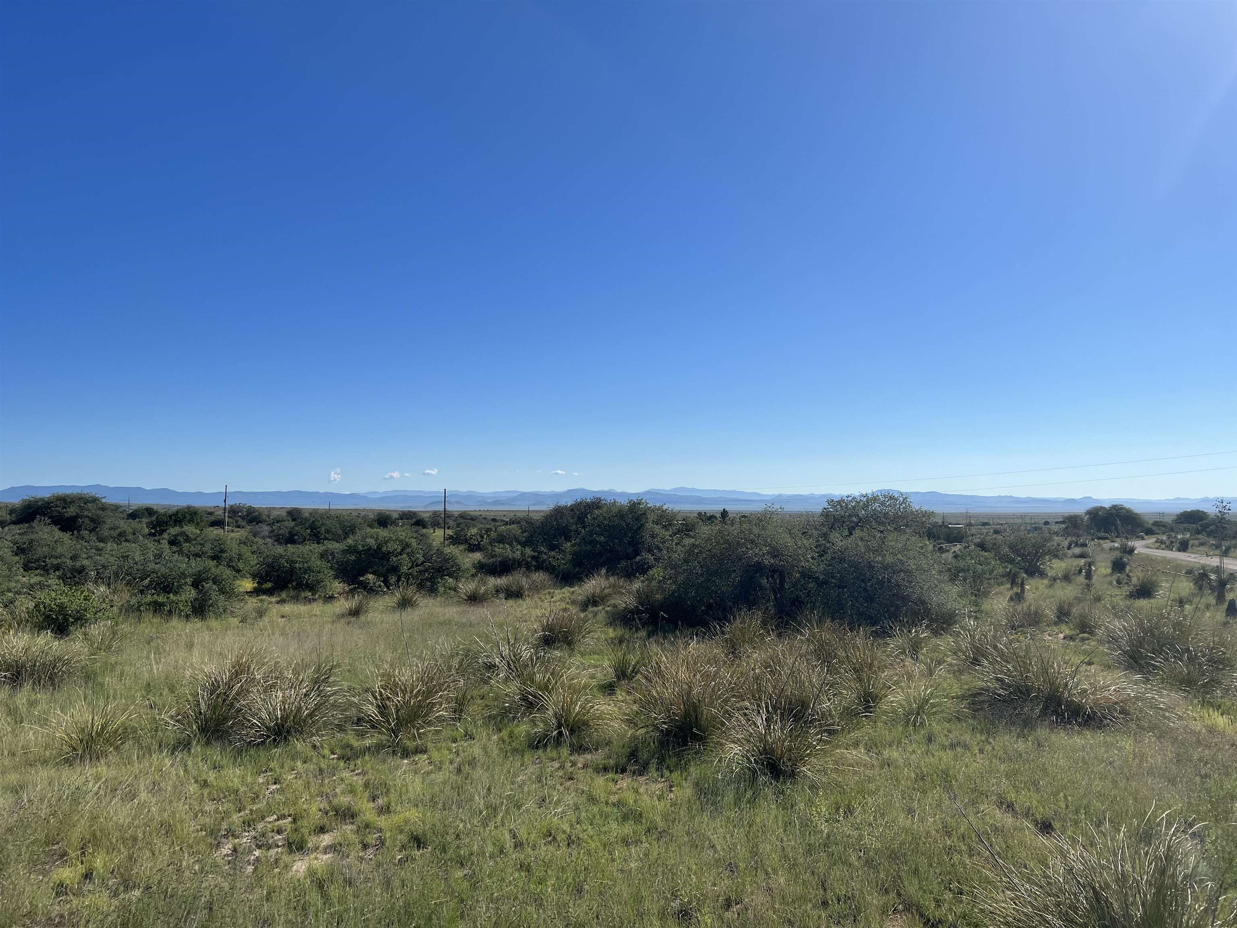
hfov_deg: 67.3
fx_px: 929
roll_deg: -0.4
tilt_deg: +2.5
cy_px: 464
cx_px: 618
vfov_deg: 53.1
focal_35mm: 26
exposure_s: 1/7463
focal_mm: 5.7
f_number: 1.5
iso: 50
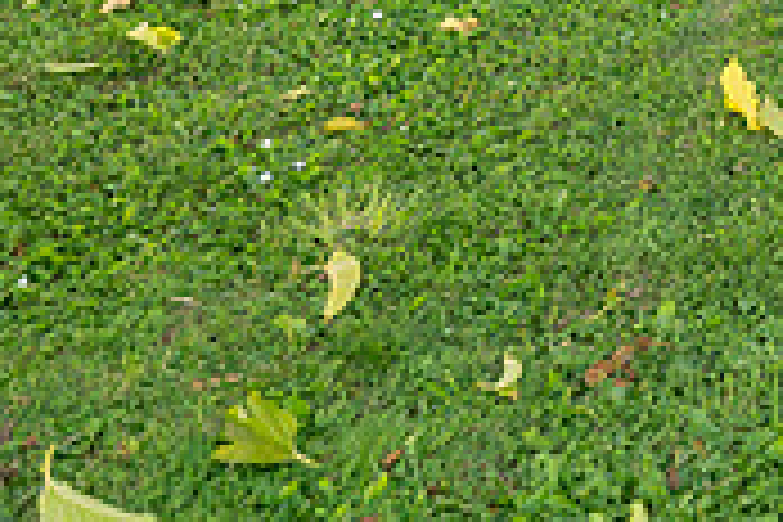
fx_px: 1892
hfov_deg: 20.2
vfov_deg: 14.2
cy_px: -364
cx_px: 1171
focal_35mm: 87
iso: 200
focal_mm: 24
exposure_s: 1/200
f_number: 4.5
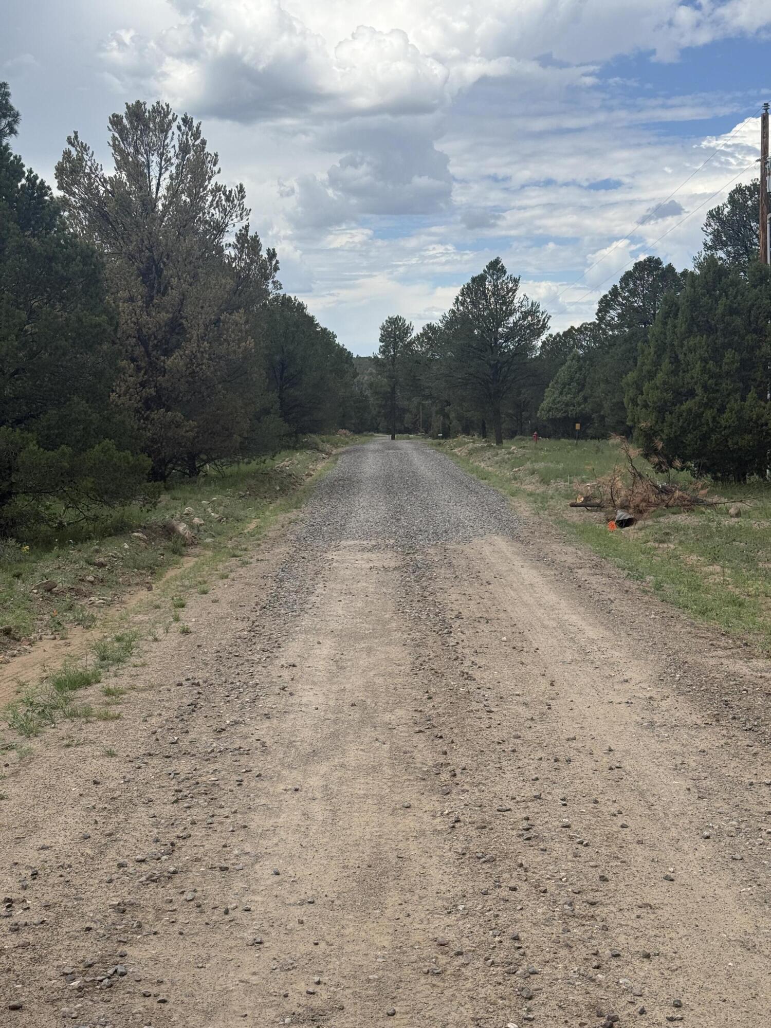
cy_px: 514
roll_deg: +1.0
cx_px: 386
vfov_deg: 39.7
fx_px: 1425
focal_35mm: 48
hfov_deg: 30.3
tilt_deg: -5.4
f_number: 1.78
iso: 64
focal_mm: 6.76
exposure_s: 1/4098
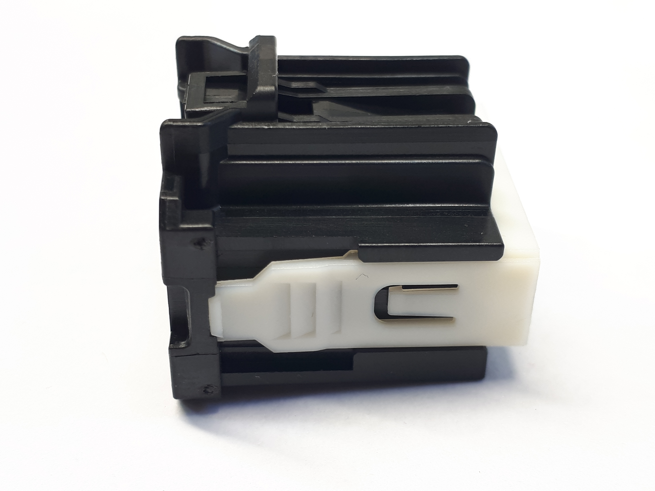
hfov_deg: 65.3
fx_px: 511
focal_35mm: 27
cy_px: 246
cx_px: 328
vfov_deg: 51.4
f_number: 1.9
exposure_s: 1/40
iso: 40
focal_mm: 3.6
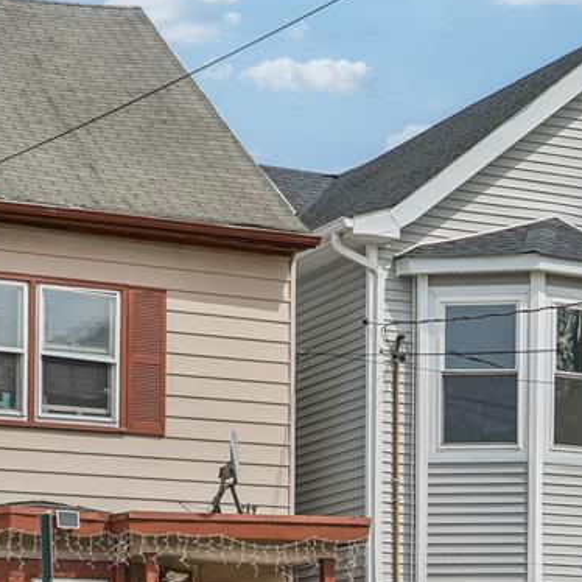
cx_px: 652
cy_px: 486
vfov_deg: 14.3
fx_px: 2302
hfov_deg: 14.1
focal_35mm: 121
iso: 125
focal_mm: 52
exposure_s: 1/800
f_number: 8
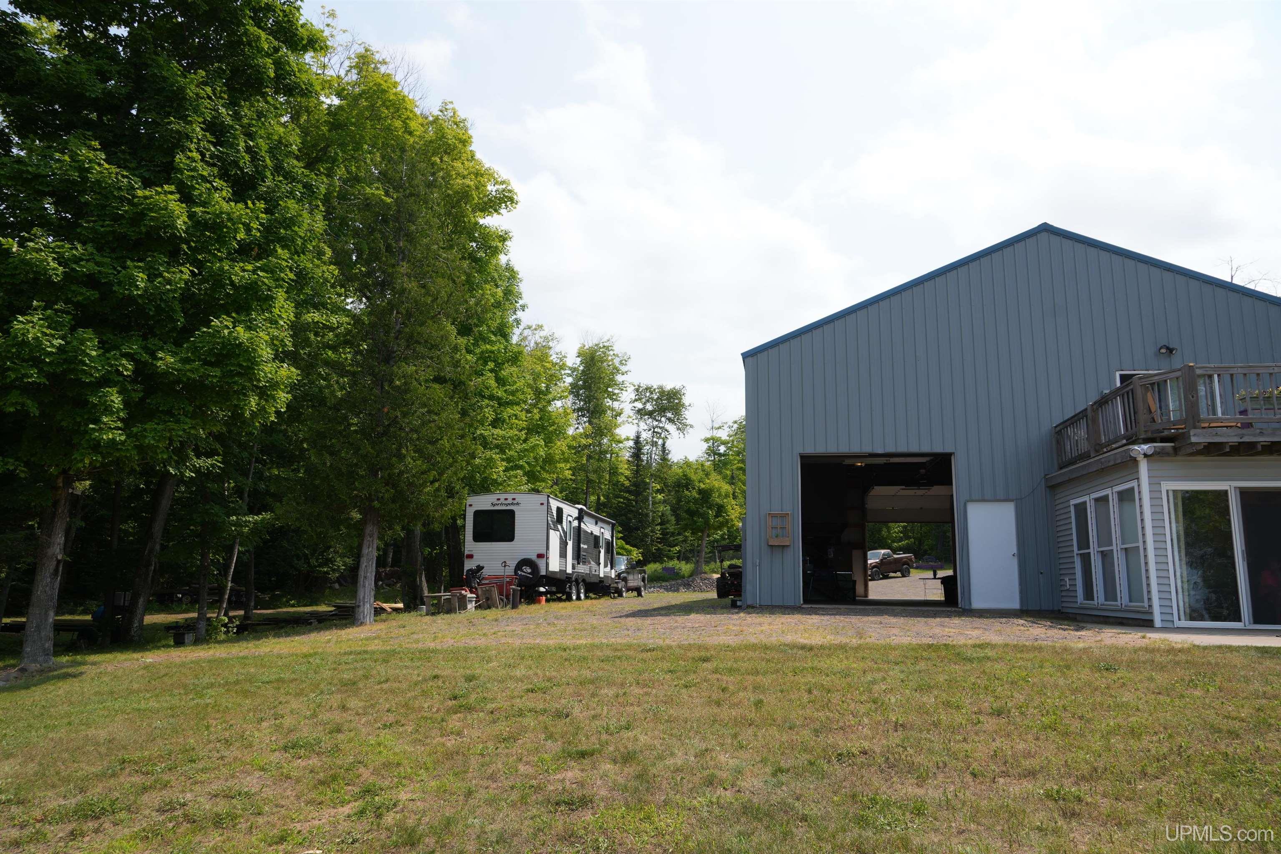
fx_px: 854
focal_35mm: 24
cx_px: 640
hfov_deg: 73.7
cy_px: 427
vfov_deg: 53.1
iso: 100
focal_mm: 24
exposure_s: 1/250
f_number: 8
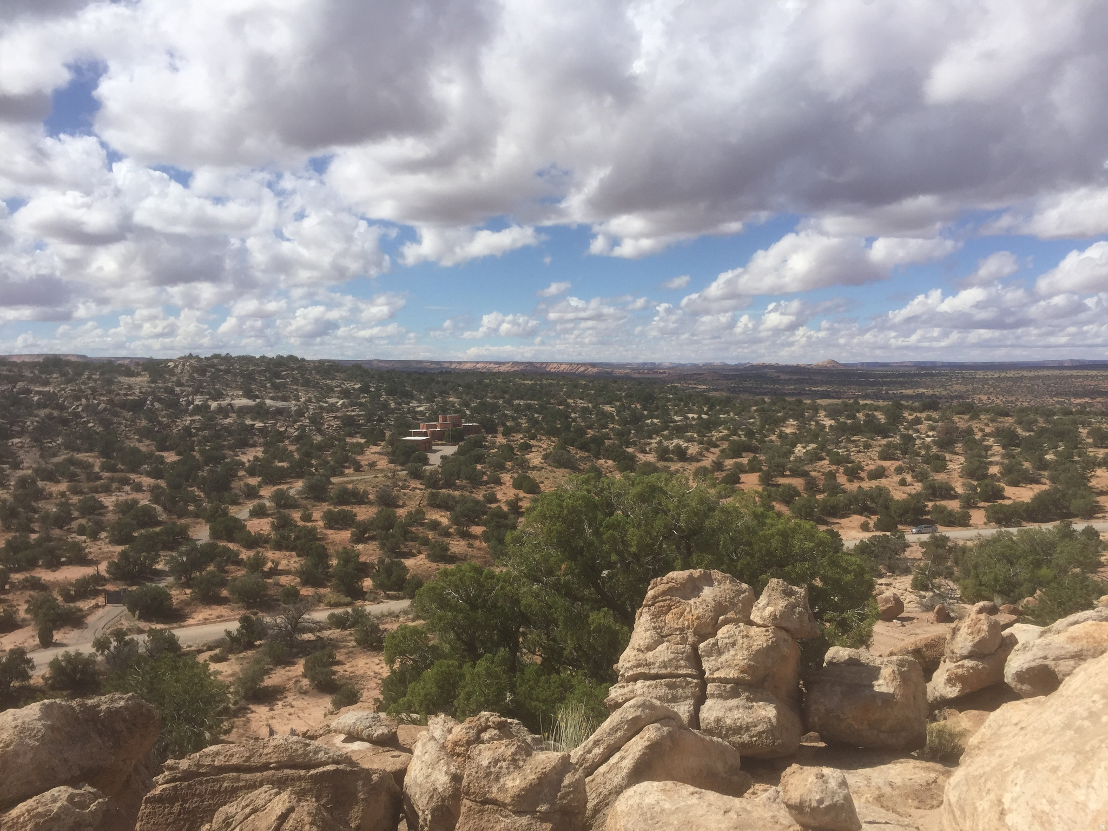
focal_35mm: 29
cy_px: 416
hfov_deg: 61.7
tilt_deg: -4.3
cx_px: 554
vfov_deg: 48.2
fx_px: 928
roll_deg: +0.1
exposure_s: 1/3597
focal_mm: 4.15
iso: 32
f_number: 2.2
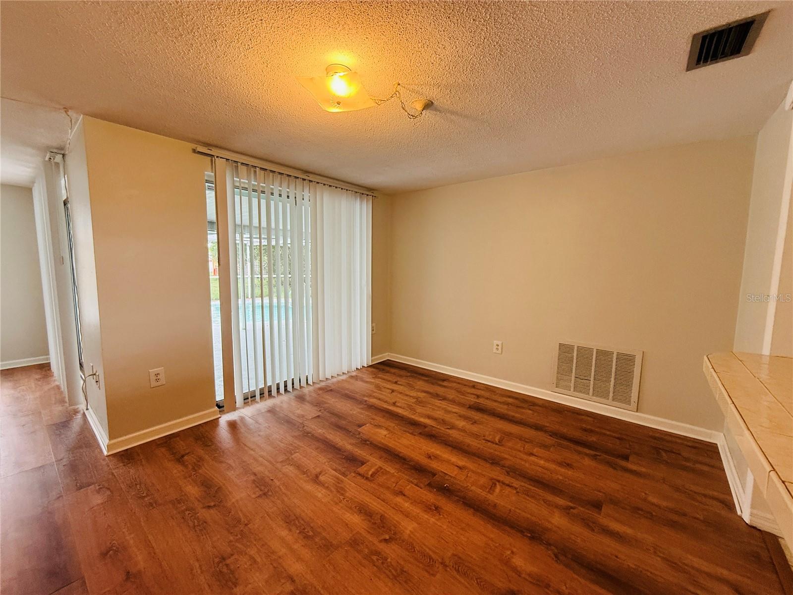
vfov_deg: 85.7
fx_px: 321
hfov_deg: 102.1
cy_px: 298
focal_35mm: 14
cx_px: 396
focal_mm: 2.22
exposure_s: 1/120
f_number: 2.2
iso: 250
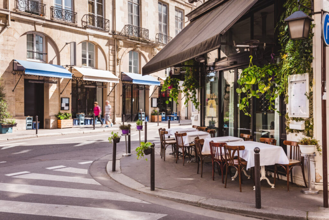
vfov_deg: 33.4
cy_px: 110
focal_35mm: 40
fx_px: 366
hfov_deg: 48.4
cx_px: 164
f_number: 8
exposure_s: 1/60
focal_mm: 40
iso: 100
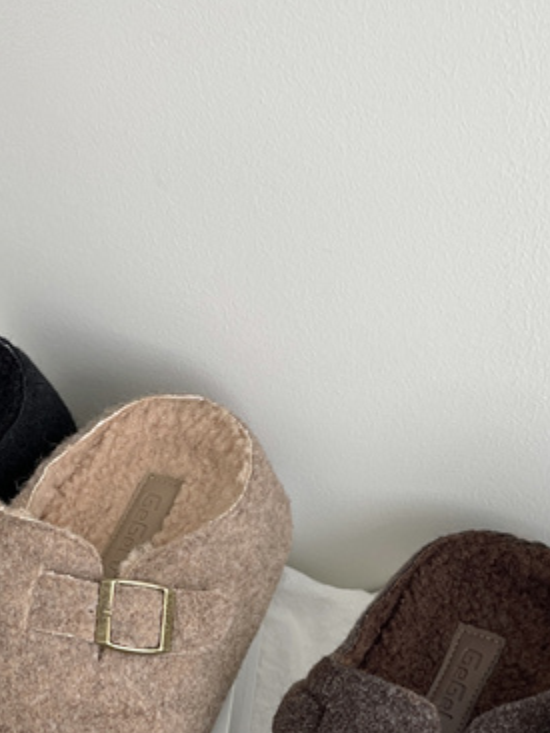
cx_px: 250
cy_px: 785
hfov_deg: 20.7
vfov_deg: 25.6
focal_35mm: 71
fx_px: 1502
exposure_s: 1/185
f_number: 1.6
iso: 32
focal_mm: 4.2
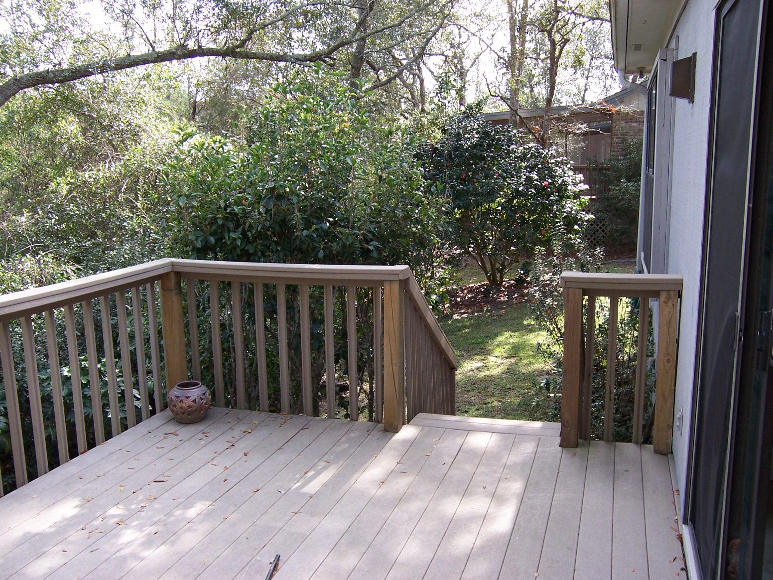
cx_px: 386
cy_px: 290
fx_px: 737
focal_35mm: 33
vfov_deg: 42.9
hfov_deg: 55.4
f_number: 3.4
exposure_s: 1/90
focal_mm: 5.5
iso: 80
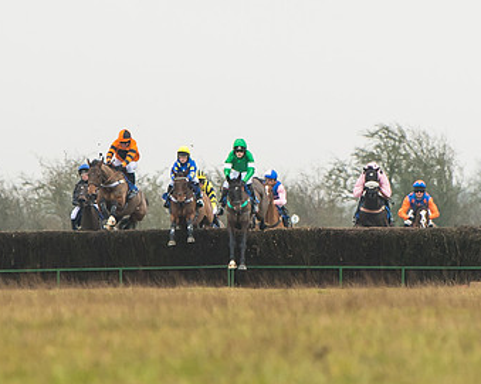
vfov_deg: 2.0
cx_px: 257
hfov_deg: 2.5
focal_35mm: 790
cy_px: 197
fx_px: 11243
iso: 400
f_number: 4
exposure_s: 1/800
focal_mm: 200
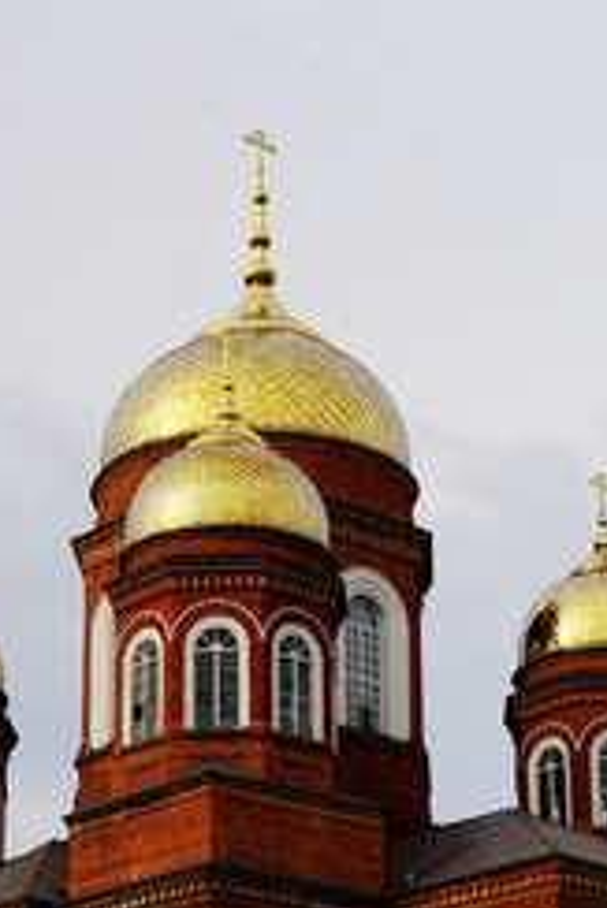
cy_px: 791
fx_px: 2551
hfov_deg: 13.6
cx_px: 283
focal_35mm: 101
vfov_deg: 19.9
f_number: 11
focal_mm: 33
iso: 400
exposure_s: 1/250
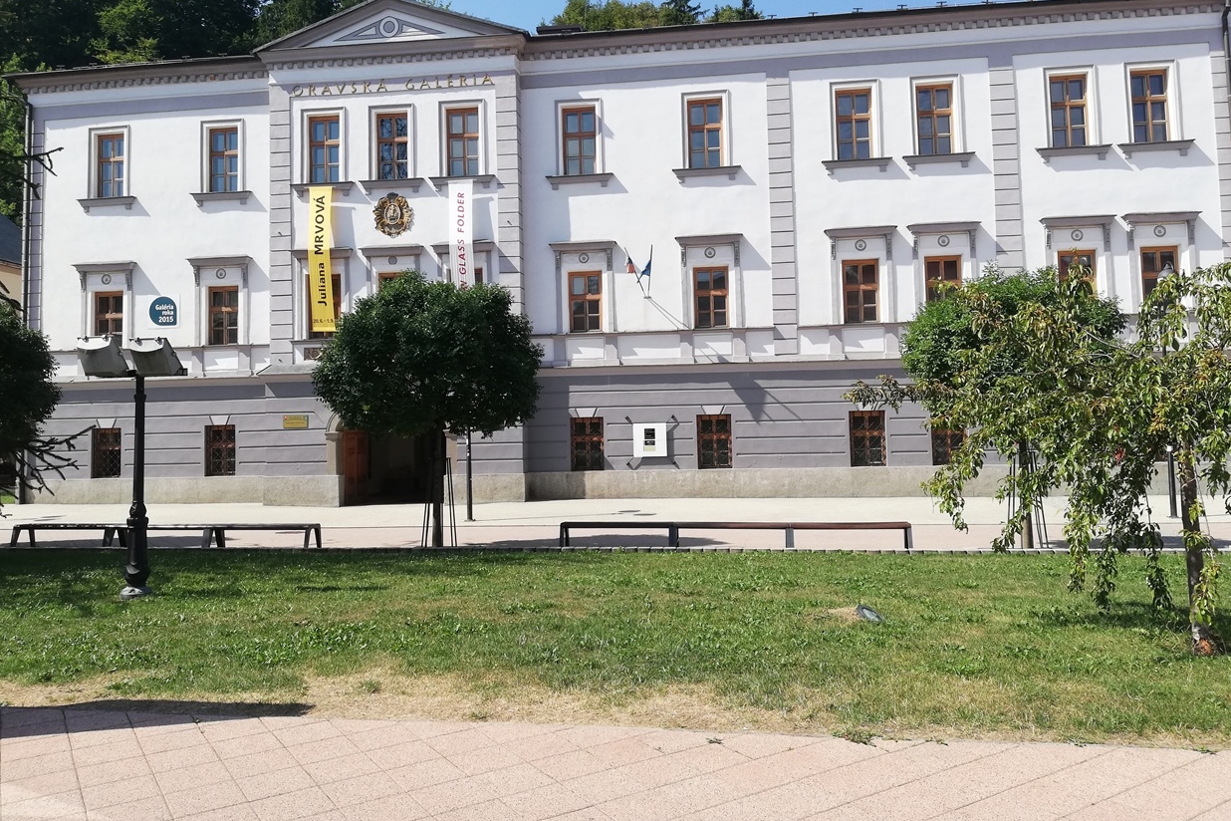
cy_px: 356
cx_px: 624
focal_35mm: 28
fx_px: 957
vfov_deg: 46.3
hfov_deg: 65.5
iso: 50
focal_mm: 3.81
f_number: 2.2
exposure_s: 1/786
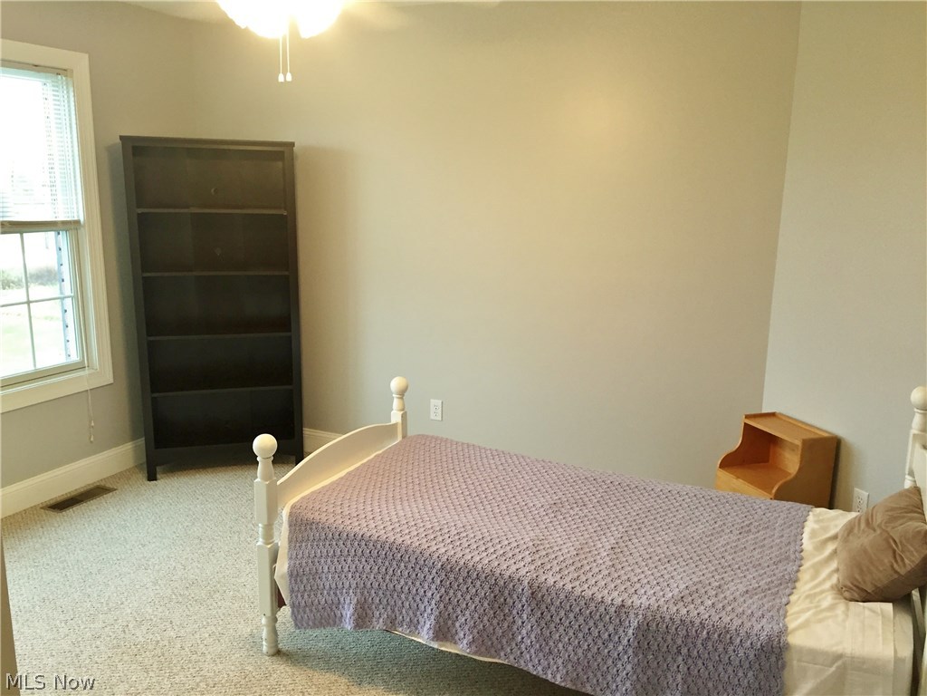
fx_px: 777
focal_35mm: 29
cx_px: 464
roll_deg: -1.3
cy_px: 348
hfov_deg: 61.7
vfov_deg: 48.2
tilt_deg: -10.7
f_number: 2.2
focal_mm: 4.15
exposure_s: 1/30
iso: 100
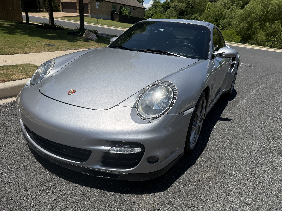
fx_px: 196
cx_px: 141
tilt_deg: -22.4
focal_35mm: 24
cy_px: 106
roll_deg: -4.2
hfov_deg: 71.6
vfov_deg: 56.8
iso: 100
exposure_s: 1/10309
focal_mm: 6.76
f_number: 1.78
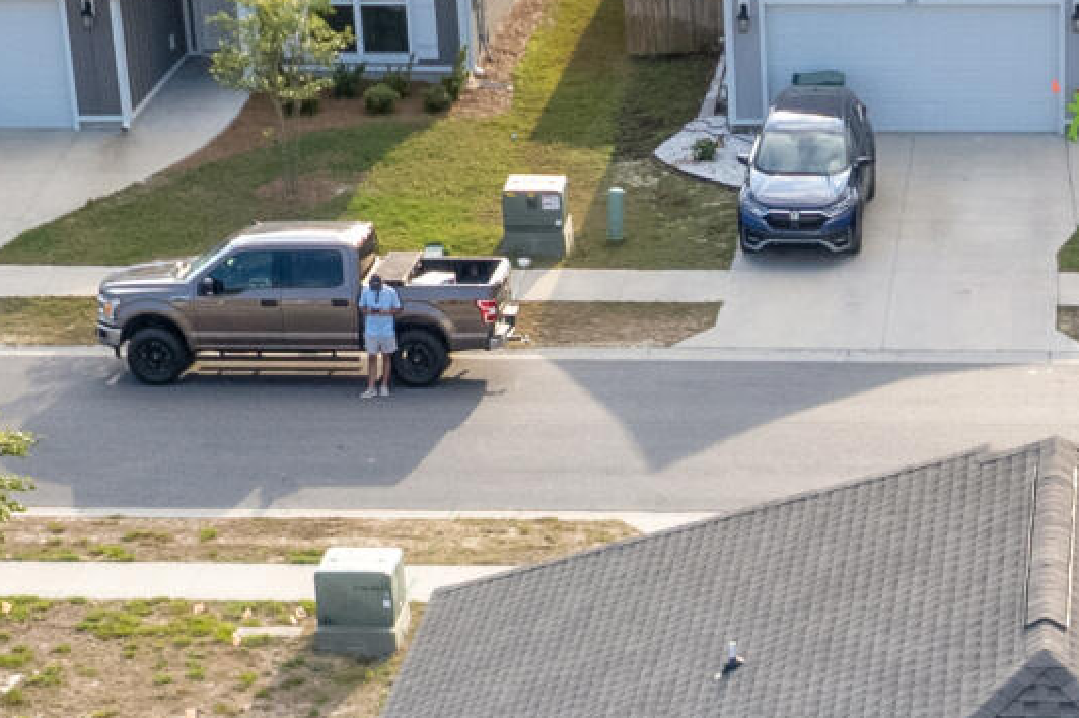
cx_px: 1069
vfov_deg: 10.2
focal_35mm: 124
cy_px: 1444
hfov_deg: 16.2
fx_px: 3714
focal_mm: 8.38
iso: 120
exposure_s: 1/50
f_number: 2.8
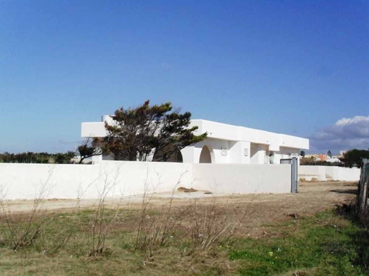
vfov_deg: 25.7
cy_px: 138
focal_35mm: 57
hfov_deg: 33.8
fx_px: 608
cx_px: 184
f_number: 10.9
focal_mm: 10.1
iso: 240
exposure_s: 1/750
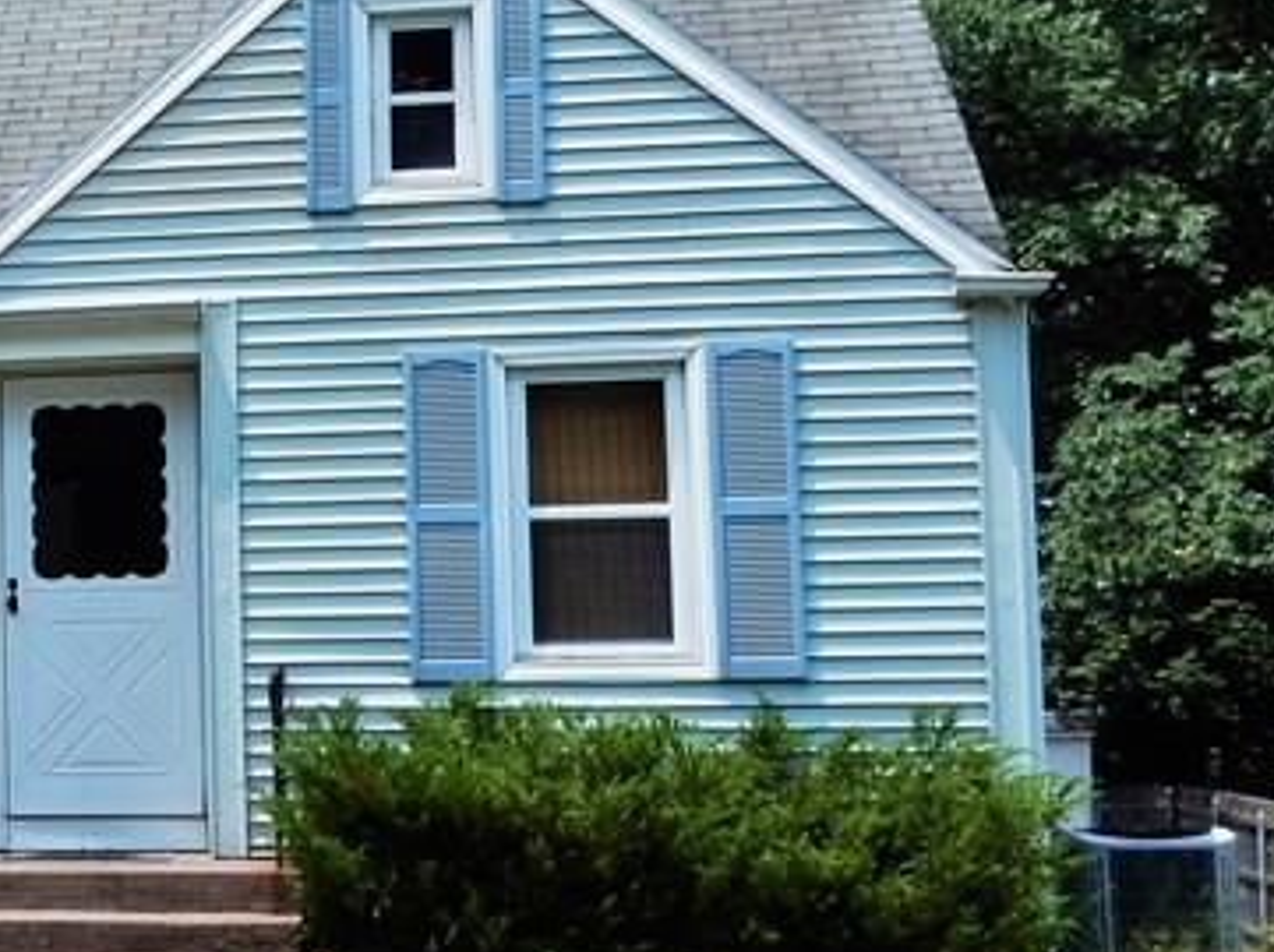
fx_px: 2610
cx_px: -173
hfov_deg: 25.2
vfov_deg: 20.7
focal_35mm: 71
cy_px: 494
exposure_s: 1/1600
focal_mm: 4.5
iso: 125
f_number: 3.7
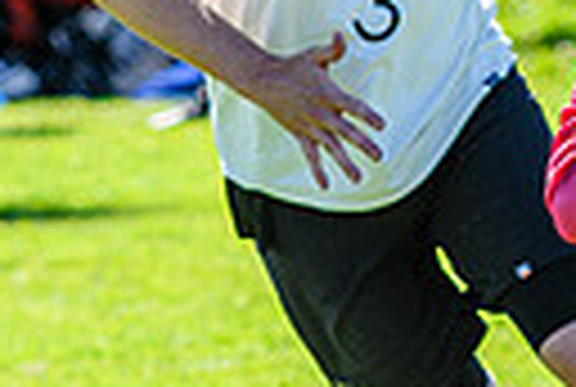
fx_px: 12702
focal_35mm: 792
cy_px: 208
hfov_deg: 2.6
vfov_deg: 1.7
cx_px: 1041
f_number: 3.2
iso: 100
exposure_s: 1/1000
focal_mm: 102
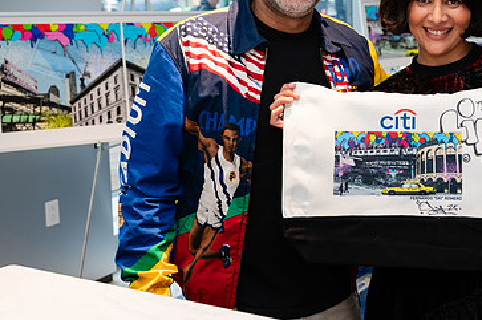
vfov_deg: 23.8
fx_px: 749
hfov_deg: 34.8
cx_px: 371
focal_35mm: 56
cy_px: 70
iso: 400
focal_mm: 32.5
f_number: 4
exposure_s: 1/160
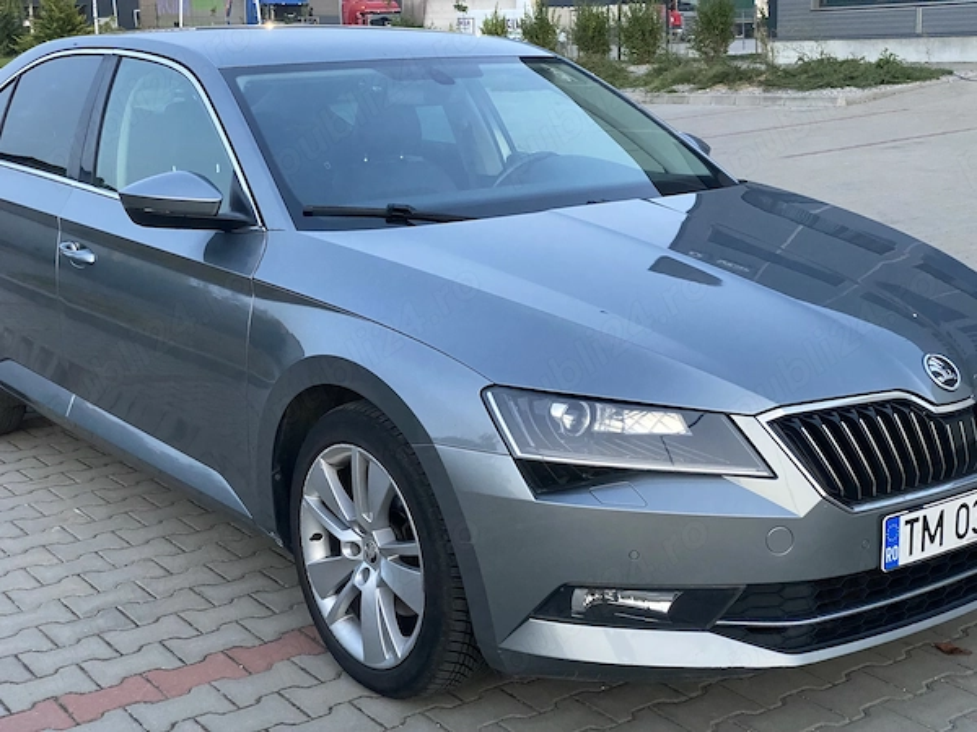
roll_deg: +3.2
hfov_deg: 36.8
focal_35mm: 52
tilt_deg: -13.6
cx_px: 488
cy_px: 366
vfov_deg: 28.0
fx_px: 1468
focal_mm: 6
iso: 500
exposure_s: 1/60
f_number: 2
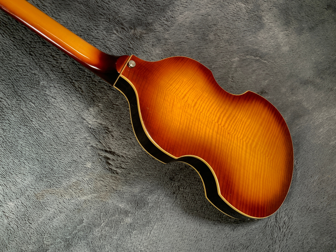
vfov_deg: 48.2
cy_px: 126
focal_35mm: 29
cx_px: 168
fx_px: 281
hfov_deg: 61.7
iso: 50
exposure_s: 1/104
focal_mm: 3
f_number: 1.8
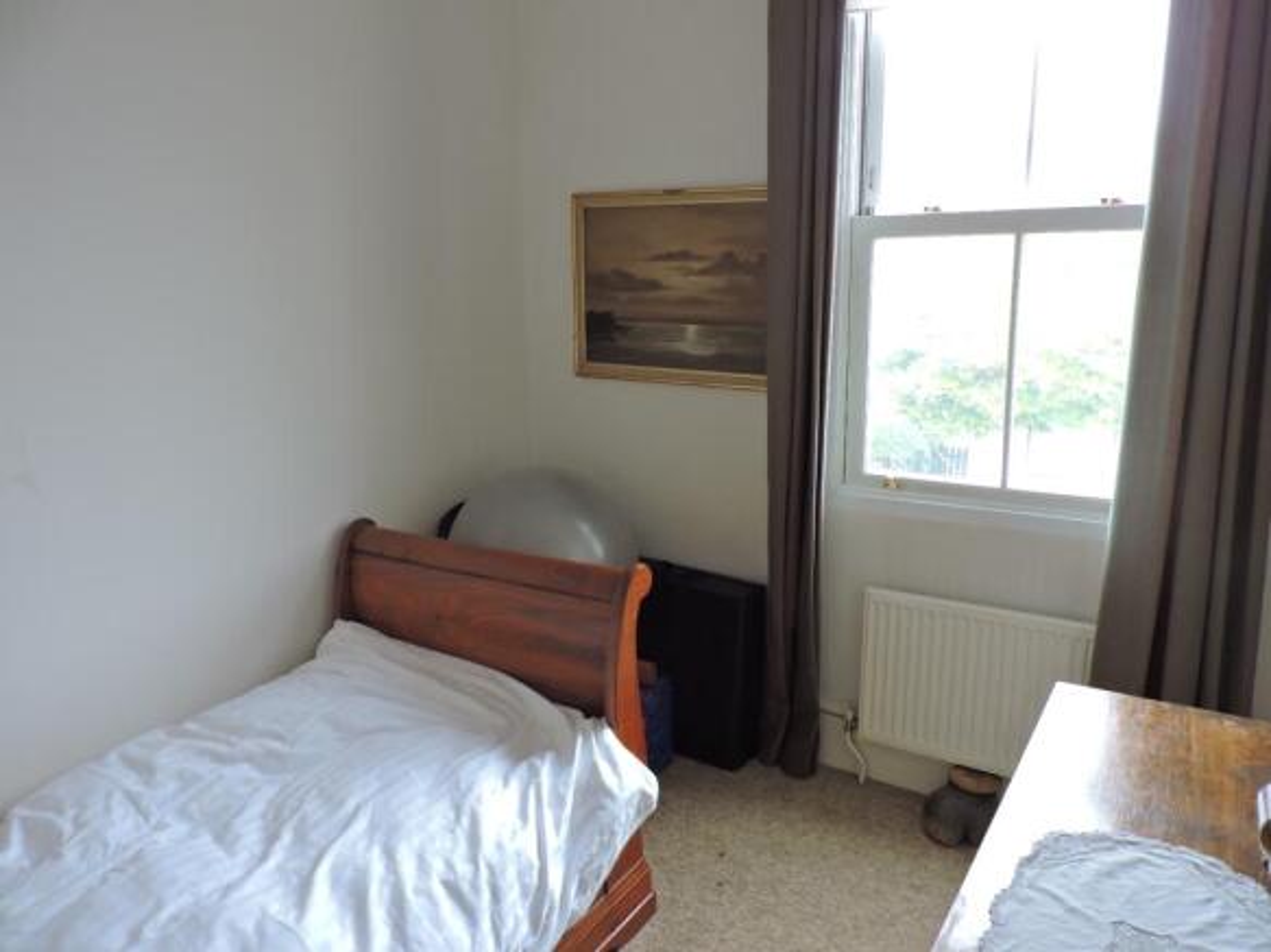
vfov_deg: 56.8
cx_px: 636
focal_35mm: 24
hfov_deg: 71.6
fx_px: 881
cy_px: 476
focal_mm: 4.3
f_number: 3
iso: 280
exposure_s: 1/30
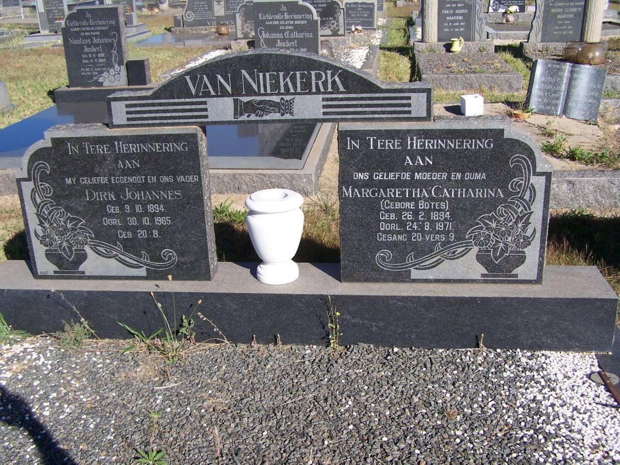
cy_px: 232
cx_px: 310
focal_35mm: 38
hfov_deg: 49.0
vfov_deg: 37.7
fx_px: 681
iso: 80
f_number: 4
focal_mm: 6.3
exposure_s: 1/750
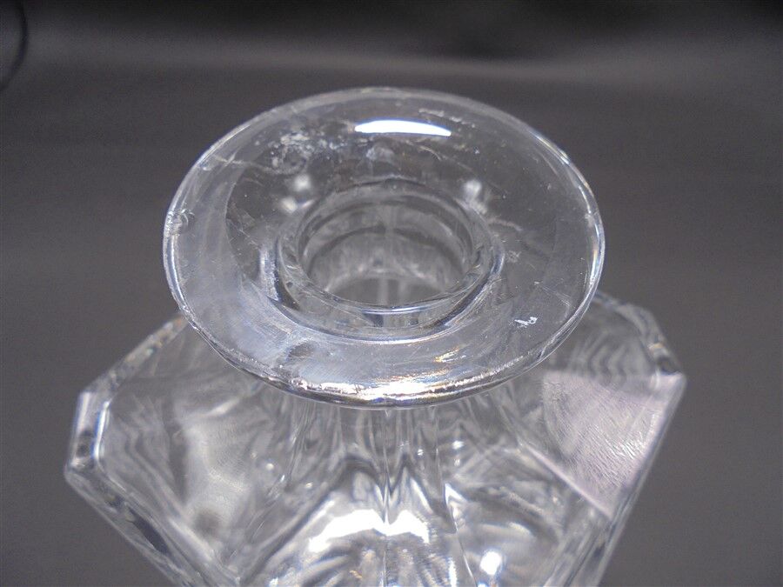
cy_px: 294
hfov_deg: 67.3
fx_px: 588
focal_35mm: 26
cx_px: 392
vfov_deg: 53.1
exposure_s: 1/30
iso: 100
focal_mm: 4.6
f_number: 3.5
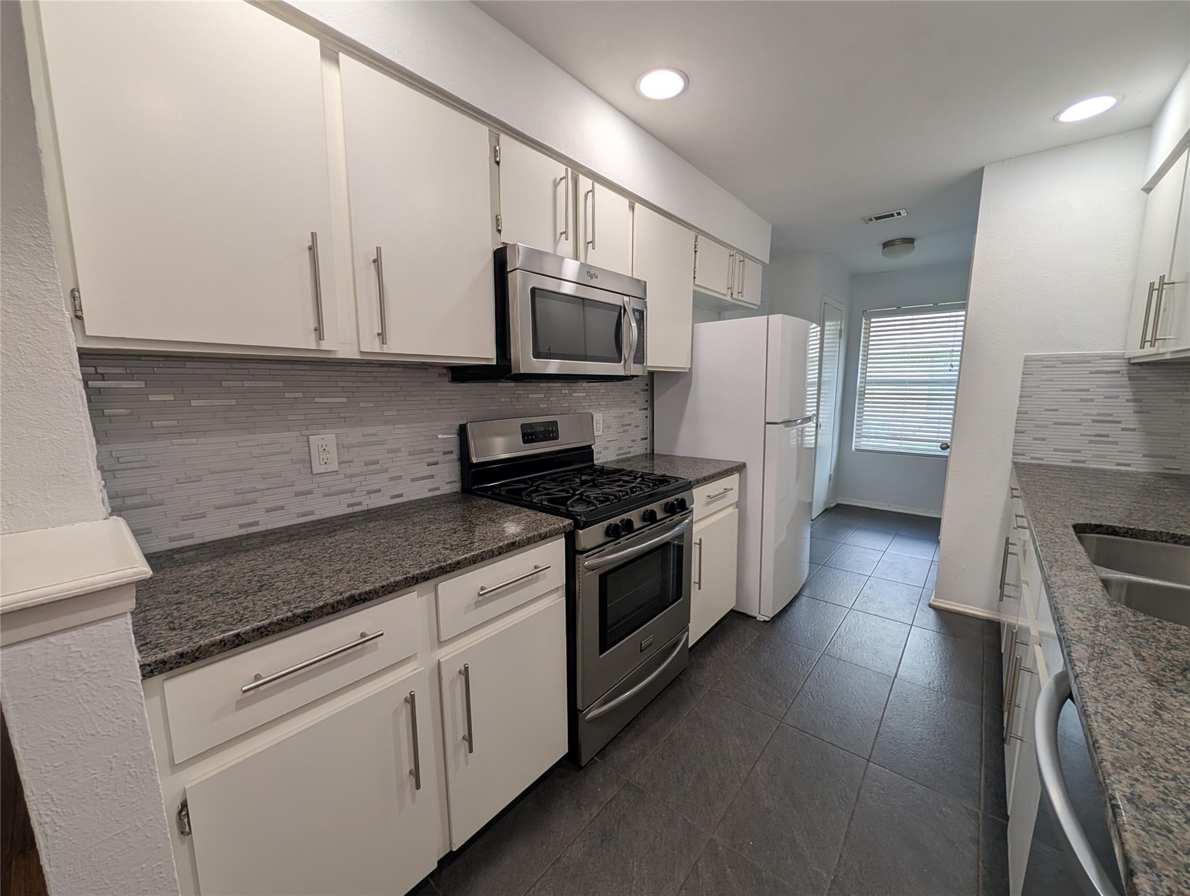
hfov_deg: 110.5
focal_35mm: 12
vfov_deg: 94.6
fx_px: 413
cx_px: 595
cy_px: 448
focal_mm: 2.02
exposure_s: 1/120
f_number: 1.7
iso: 77
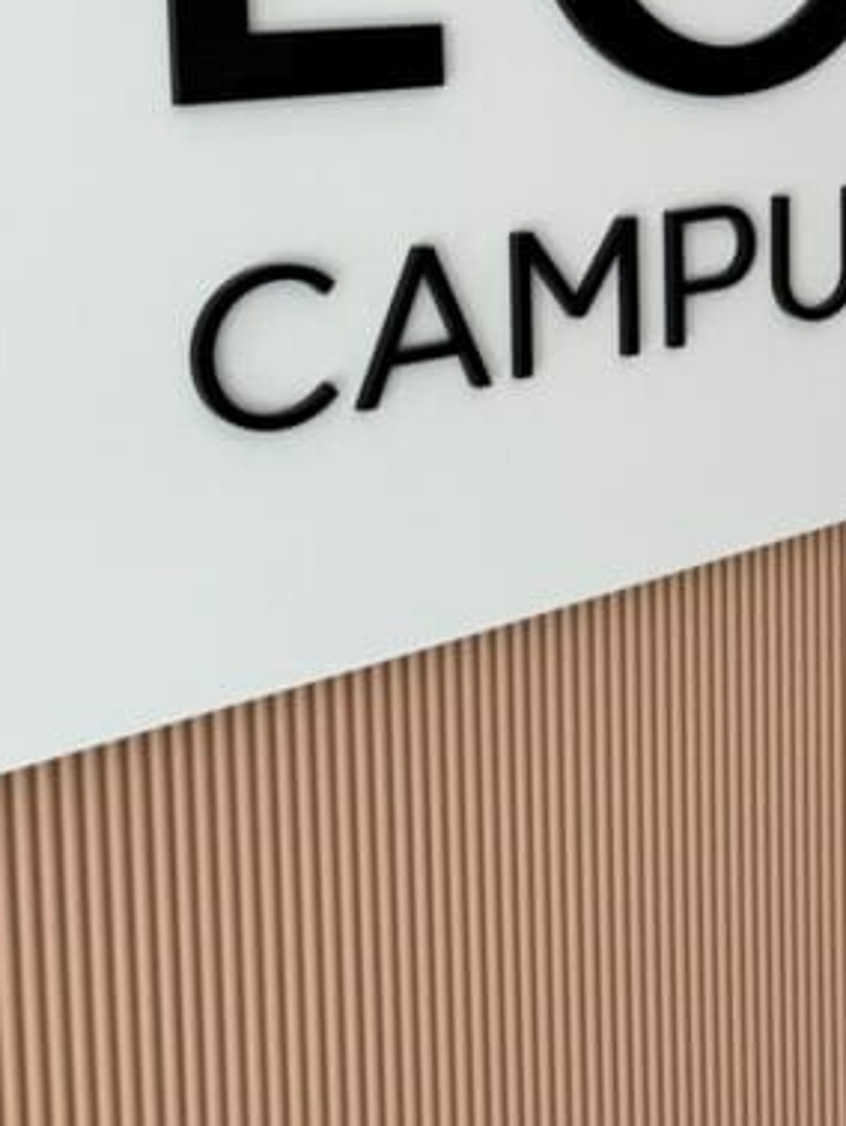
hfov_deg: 20.9
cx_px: 1055
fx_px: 2116
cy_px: 89
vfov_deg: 28.5
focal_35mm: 65
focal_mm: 6.76
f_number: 1.78
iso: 80
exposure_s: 1/802
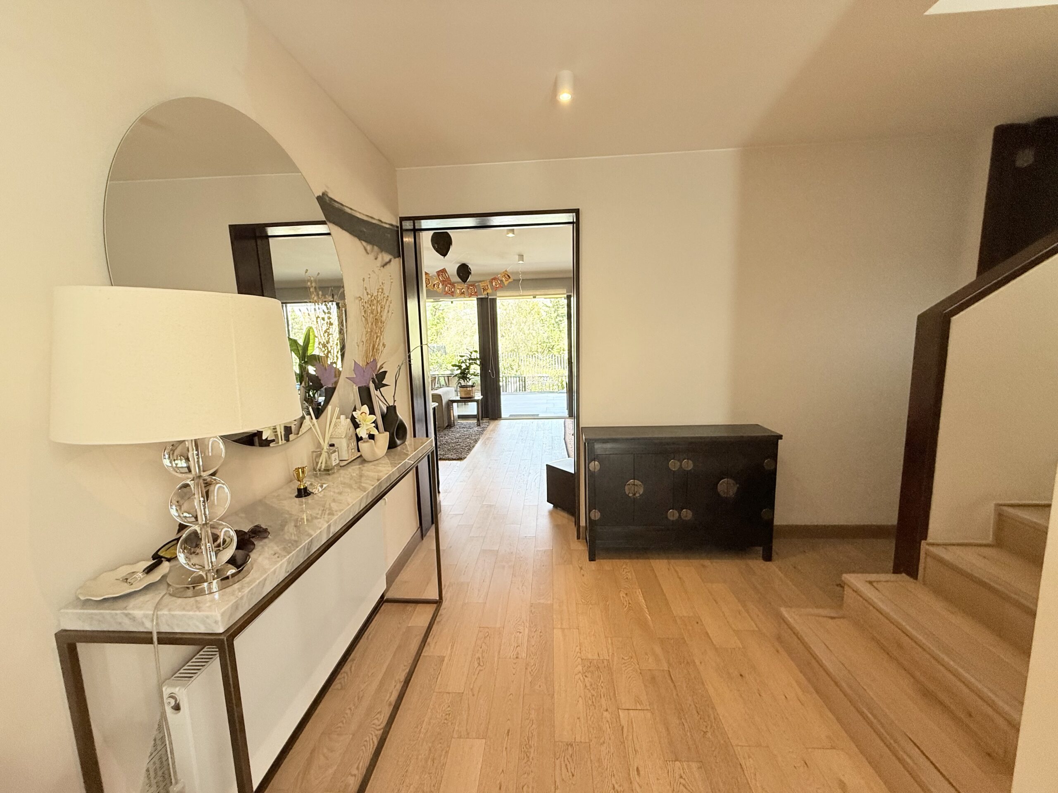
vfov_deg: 85.7
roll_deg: +1.4
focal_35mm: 14
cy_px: 396
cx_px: 529
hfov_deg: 102.1
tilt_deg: -6.7
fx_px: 428
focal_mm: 2.22
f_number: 2.2
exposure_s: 1/99
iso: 125
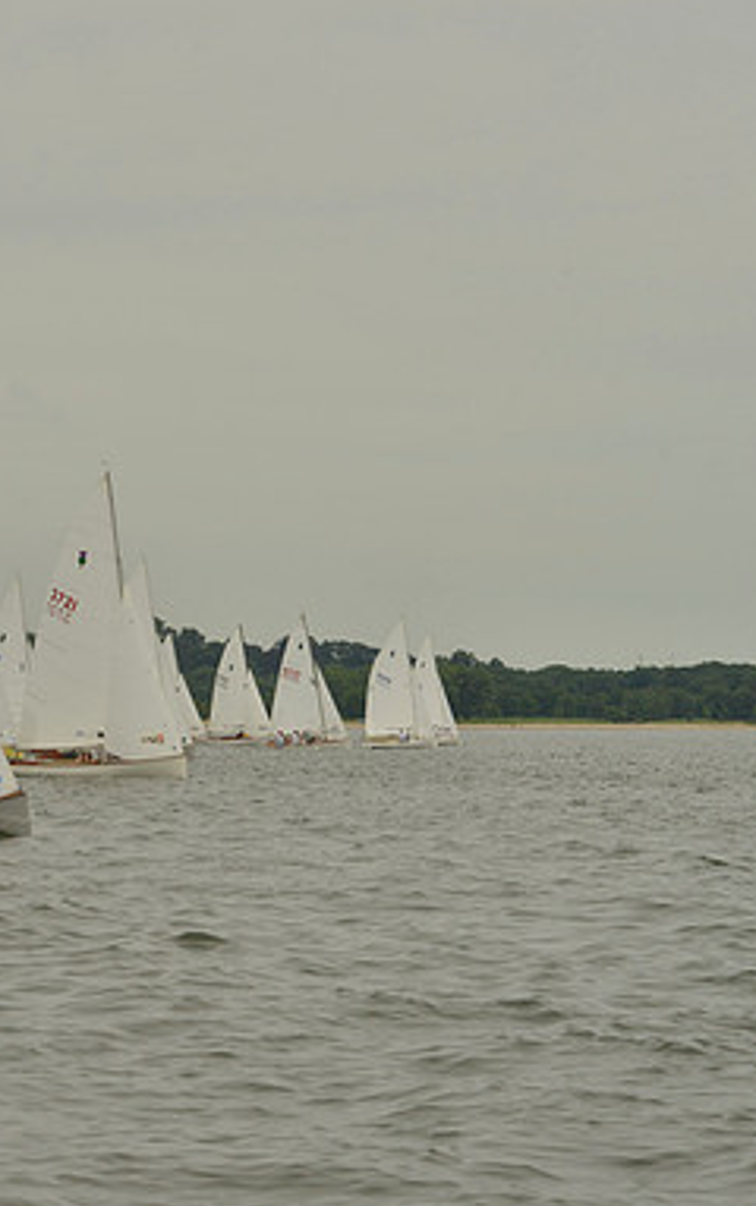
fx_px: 3554
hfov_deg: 12.1
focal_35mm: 108
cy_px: 603
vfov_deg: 19.3
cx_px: 104
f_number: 11
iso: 400
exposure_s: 1/1250
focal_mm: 70
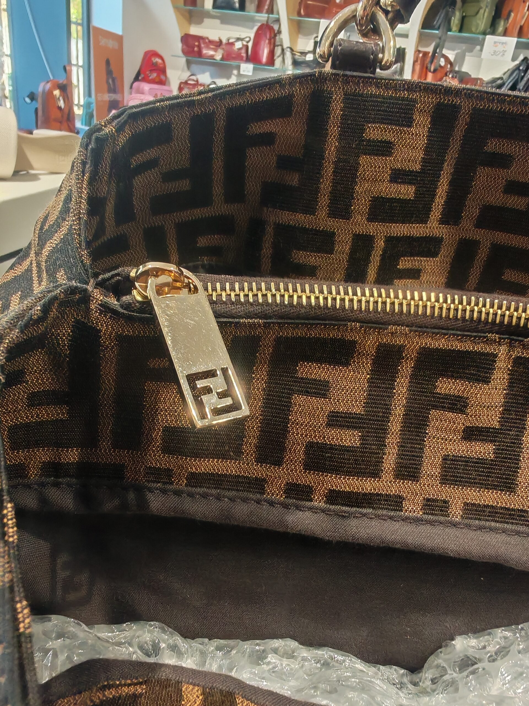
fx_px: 550
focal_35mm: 27
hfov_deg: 51.4
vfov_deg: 65.3
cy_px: 353
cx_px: 264
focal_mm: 1.96
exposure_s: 1/33
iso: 100
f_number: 2.2
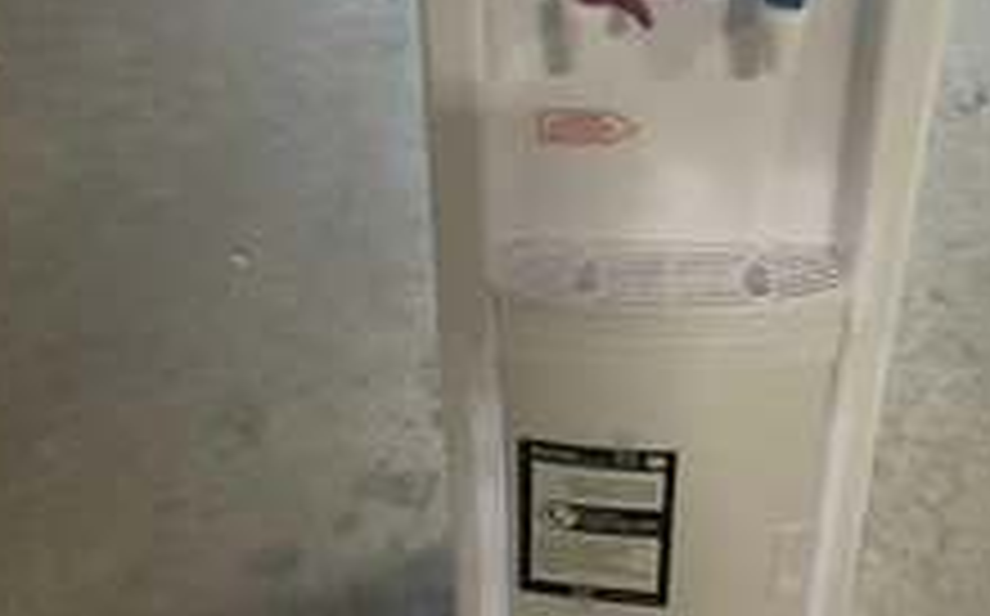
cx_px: 621
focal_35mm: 56
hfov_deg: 36.1
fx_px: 1509
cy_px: 144
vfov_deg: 22.8
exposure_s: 1/60
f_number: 1.8
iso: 200
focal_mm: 3
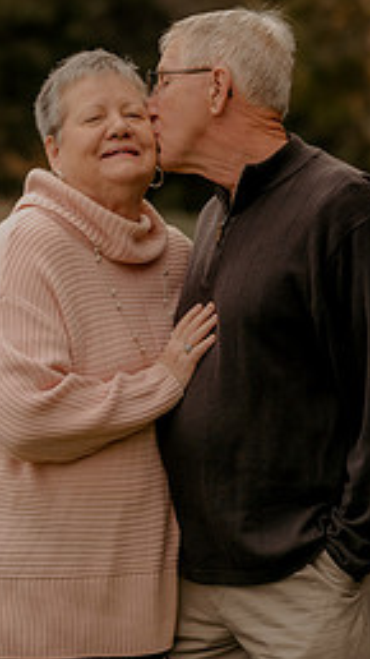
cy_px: 278
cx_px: 168
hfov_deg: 6.1
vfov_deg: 10.8
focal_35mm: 200
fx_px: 3491
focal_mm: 85
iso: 125
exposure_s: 1/800
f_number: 2.8
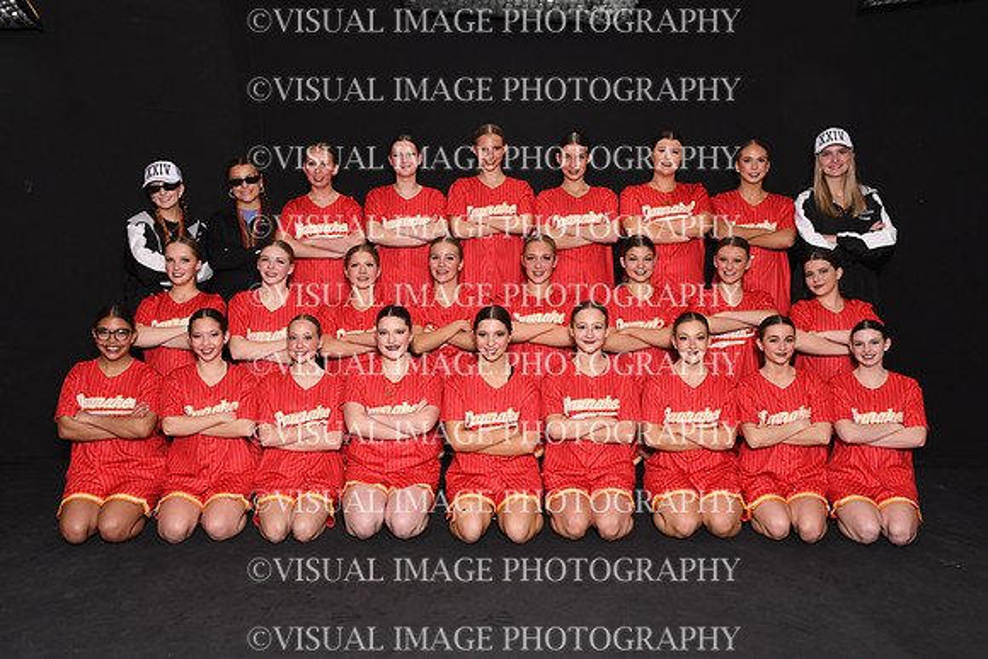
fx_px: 988
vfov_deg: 36.9
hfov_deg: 53.1
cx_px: 494
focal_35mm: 36
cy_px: 330
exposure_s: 1/200
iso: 640
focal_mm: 24
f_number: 9
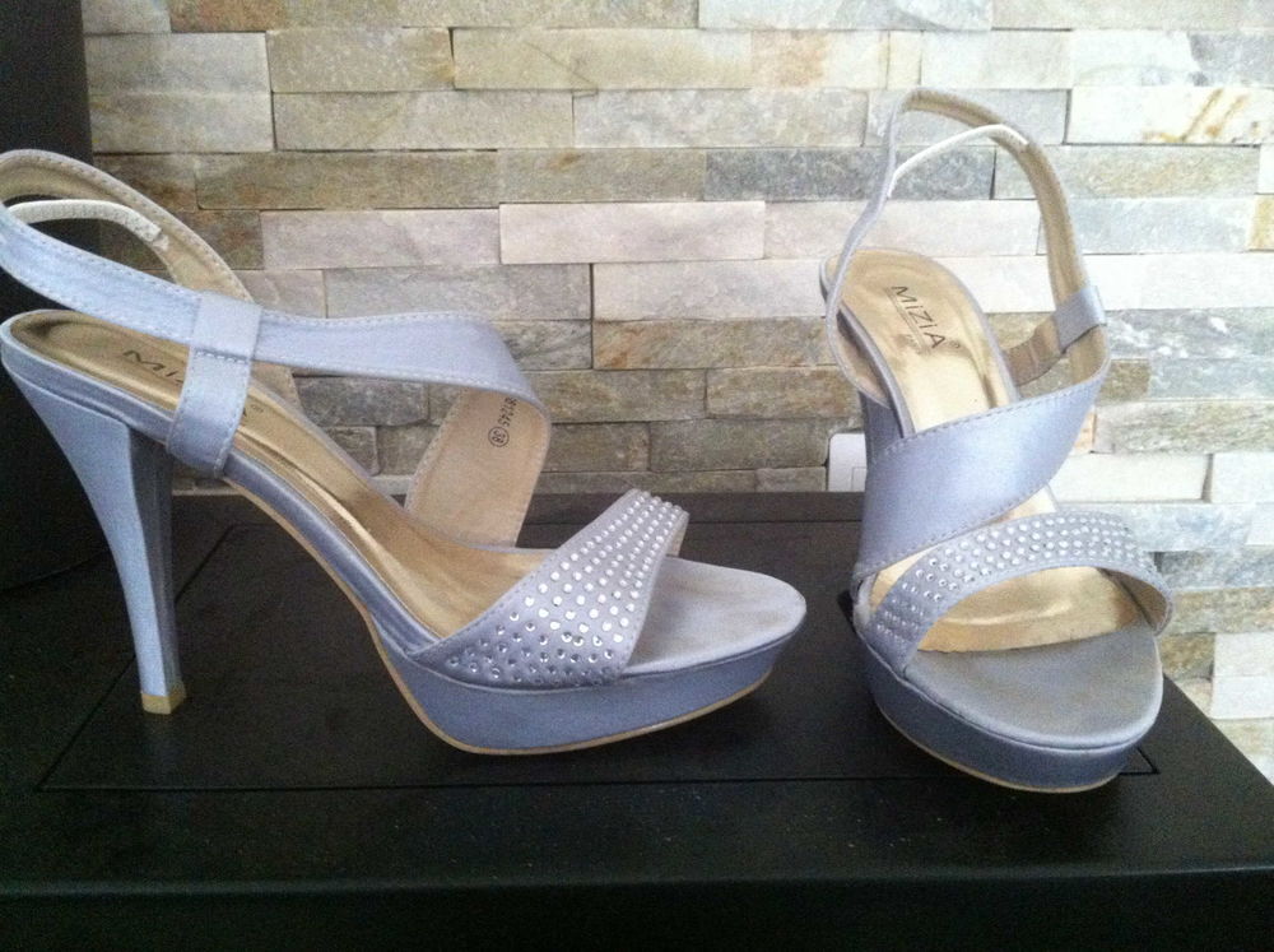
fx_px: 1286
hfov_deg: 52.7
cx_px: 637
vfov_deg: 40.6
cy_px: 476
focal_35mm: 35
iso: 800
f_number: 2.8
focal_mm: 3.85
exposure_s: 1/15
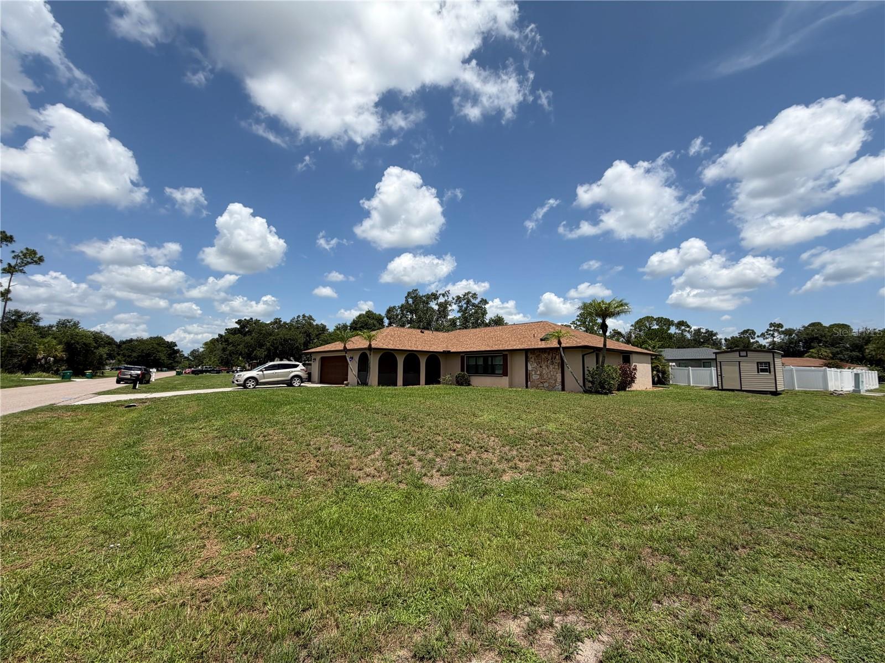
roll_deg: -0.3
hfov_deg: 102.1
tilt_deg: +6.5
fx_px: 358
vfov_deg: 85.7
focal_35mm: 14
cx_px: 442
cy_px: 332
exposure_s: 1/1145
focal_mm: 2.22
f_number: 2.2
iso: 20
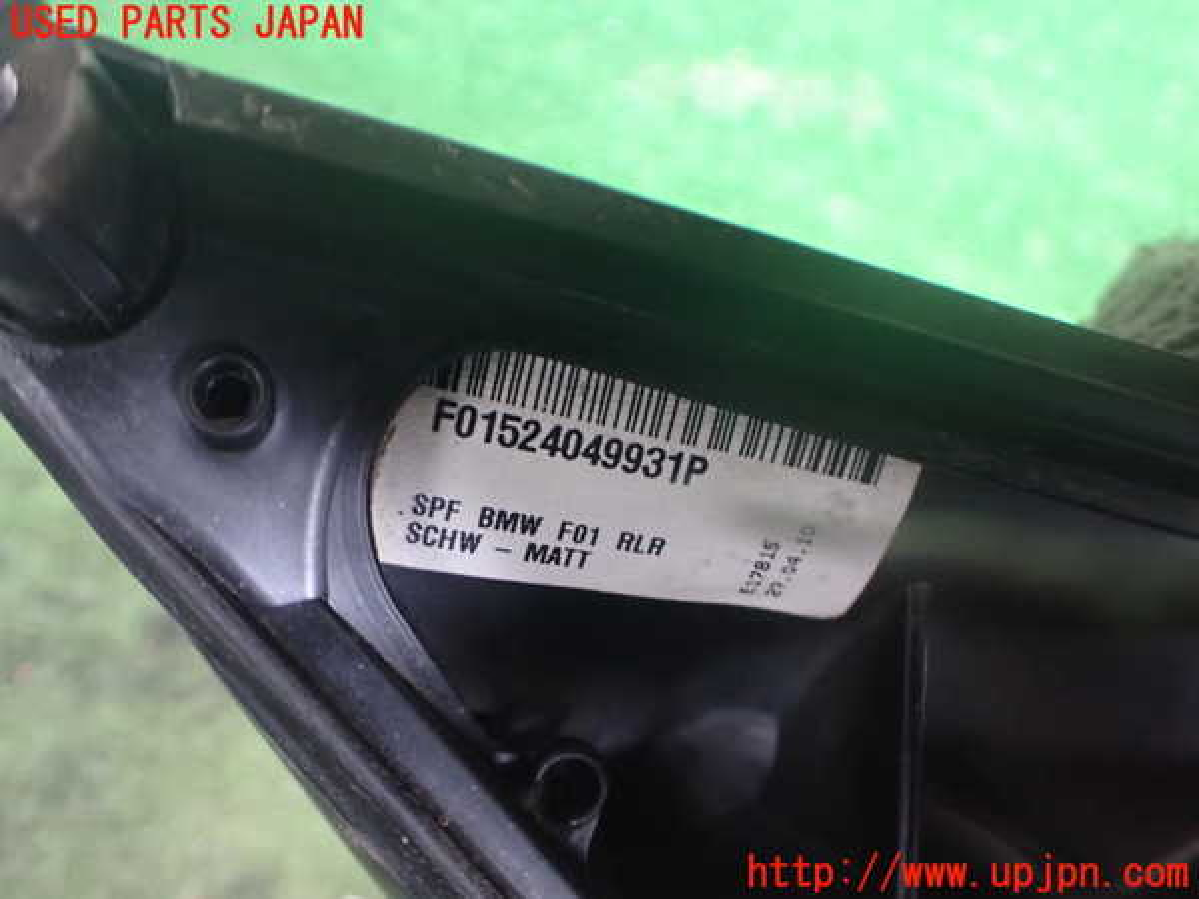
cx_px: 600
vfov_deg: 46.8
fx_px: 1039
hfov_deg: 60.0
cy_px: 450
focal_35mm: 30
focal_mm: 5.4
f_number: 2.3
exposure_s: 1/30
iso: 1250
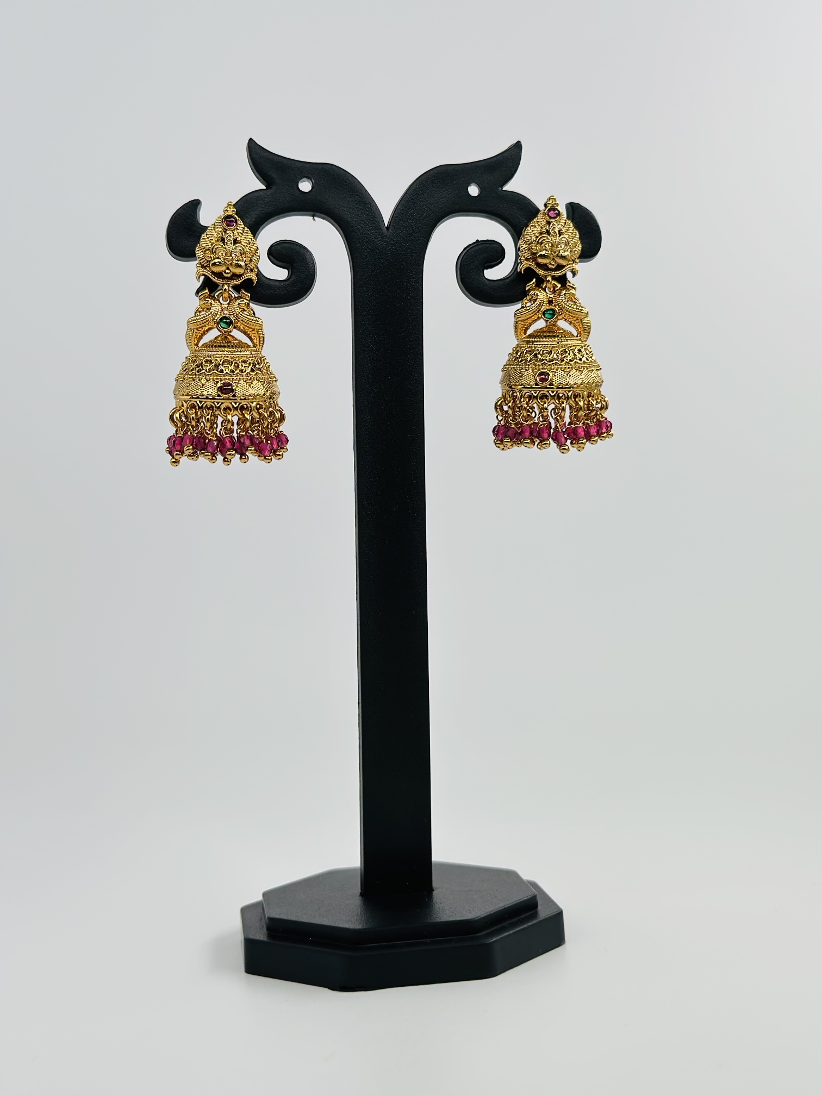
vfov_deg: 39.7
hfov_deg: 30.3
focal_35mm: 48
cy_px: 548
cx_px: 411
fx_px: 1520
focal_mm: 6.86
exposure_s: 1/1695
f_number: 1.78
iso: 80
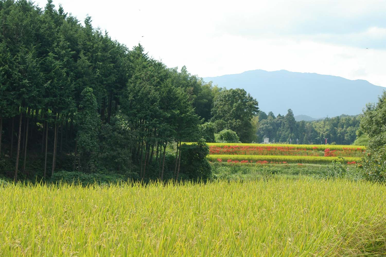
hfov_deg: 25.5
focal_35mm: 80
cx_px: 193
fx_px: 853
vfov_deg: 17.2
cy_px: 128
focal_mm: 53
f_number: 8
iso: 200
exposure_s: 1/180
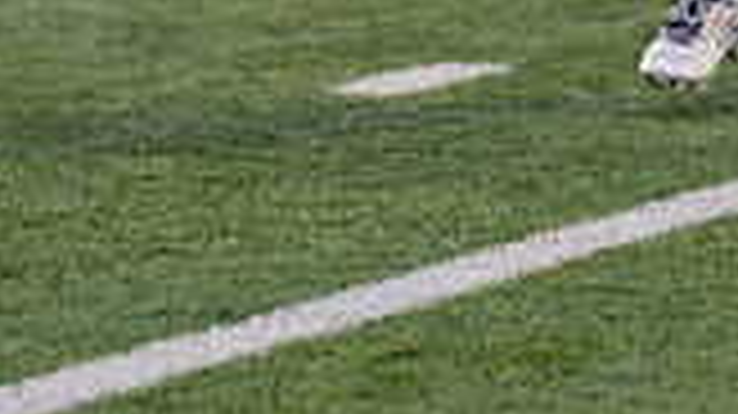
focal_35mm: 752
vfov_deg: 1.6
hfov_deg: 2.9
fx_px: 14706
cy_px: -202
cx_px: 1092
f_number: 2.8
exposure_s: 1/1250
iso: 1000
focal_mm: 149
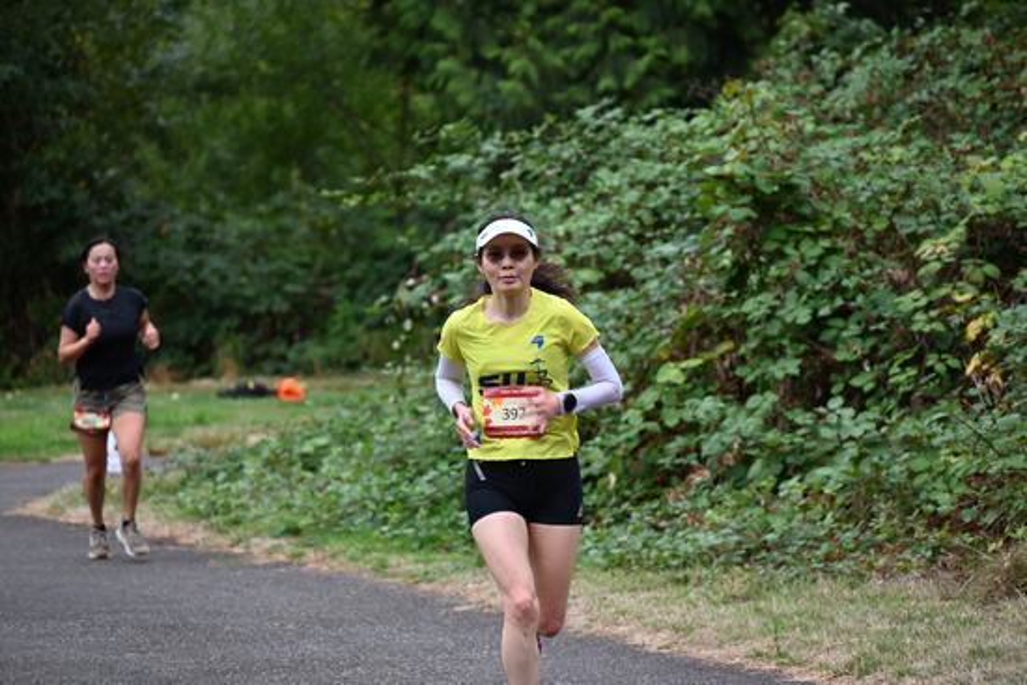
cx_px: 514
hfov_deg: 10.3
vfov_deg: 6.9
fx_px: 5707
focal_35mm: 200
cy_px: 342
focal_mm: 200
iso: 500
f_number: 6.3
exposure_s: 1/250
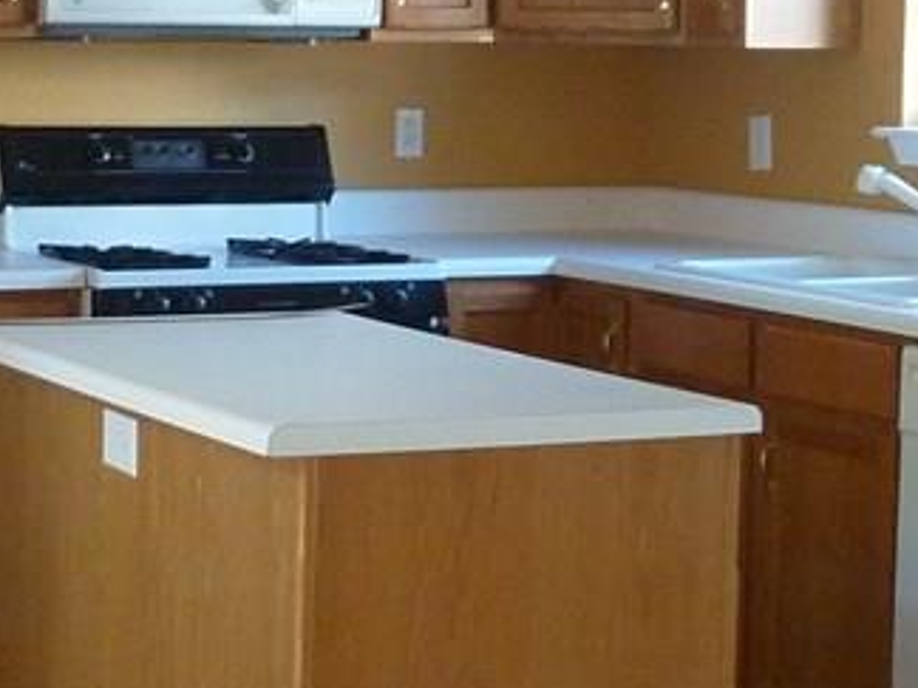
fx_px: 2678
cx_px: 360
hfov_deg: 19.4
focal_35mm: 101
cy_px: 255
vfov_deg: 14.6
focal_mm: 4.4
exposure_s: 1/25
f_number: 3.3
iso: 400
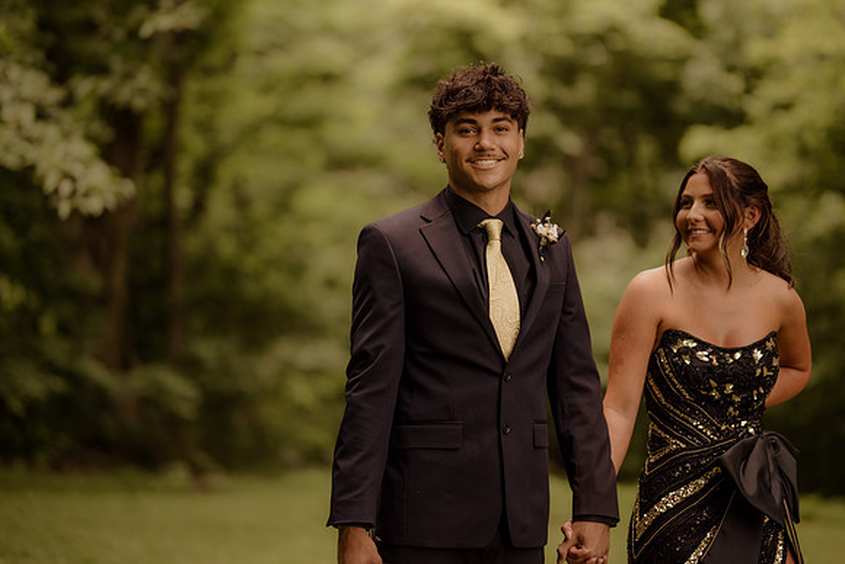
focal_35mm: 85
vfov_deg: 16.1
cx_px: 422
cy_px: 282
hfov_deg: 23.9
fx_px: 1996
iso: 400
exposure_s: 1/1600
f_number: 1.4
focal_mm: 85
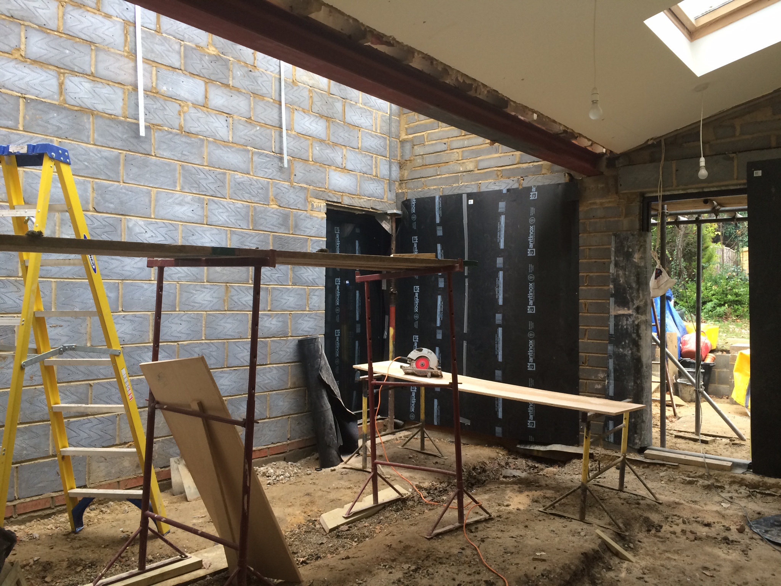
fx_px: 654
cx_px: 390
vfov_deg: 48.2
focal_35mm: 29
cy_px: 293
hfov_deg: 61.7
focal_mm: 4.15
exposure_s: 1/30
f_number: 2.2
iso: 32
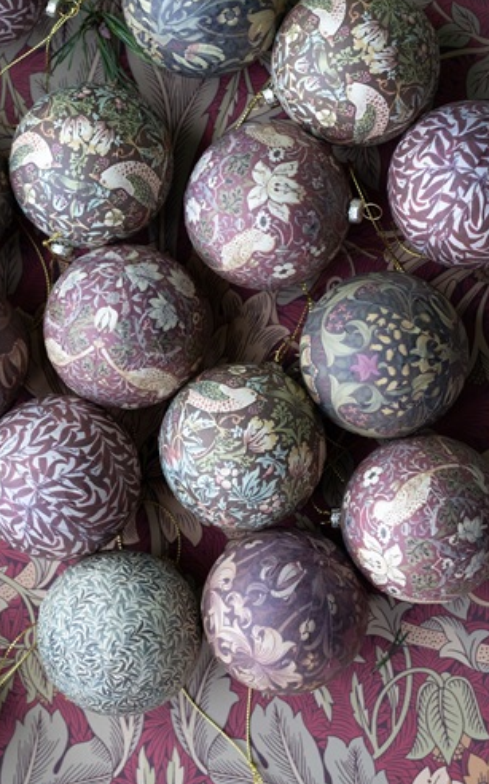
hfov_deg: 14.8
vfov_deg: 23.5
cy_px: 312
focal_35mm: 88
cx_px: 136
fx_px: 1879
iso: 1600
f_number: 4.5
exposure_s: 1/125
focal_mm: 50
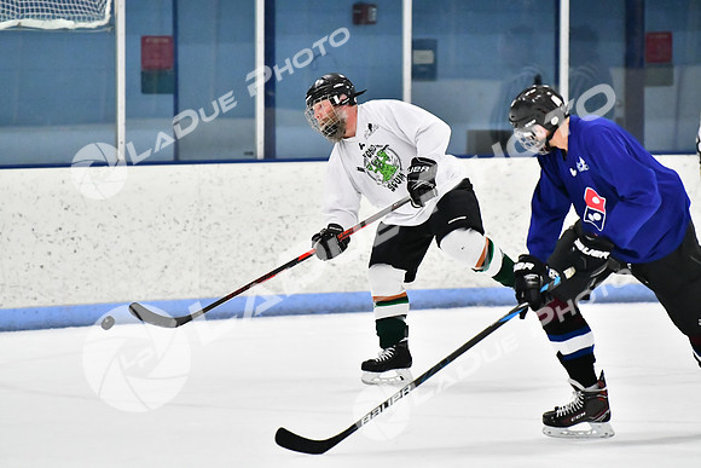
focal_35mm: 300
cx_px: 350
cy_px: 234
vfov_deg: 4.6
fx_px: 5843
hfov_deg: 6.9
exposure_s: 1/1250
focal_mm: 200
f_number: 3.2
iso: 6400
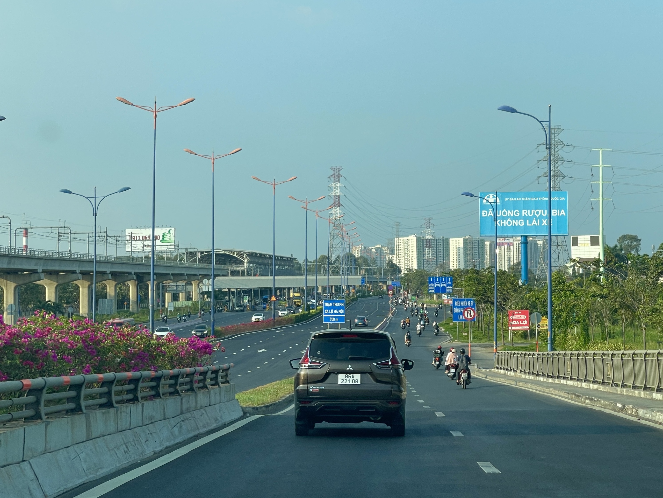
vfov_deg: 22.9
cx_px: 332
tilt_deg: +5.9
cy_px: 249
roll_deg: +0.6
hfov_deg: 30.3
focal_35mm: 64
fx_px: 1226
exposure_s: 1/511
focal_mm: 7.5
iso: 20
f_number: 2.2
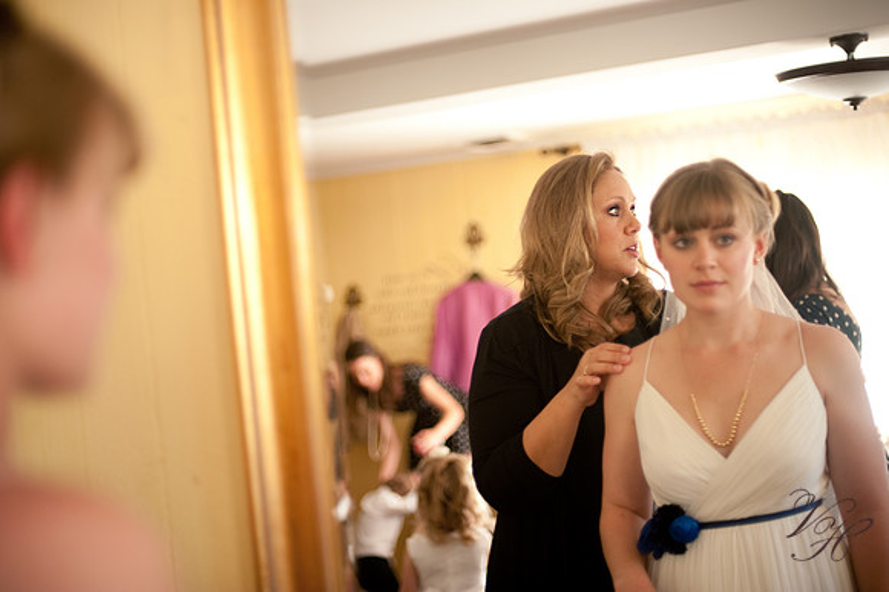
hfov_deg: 39.6
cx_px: 444
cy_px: 296
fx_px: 1234
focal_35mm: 50
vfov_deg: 27.0
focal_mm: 50
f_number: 1.4
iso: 200
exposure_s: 1/100
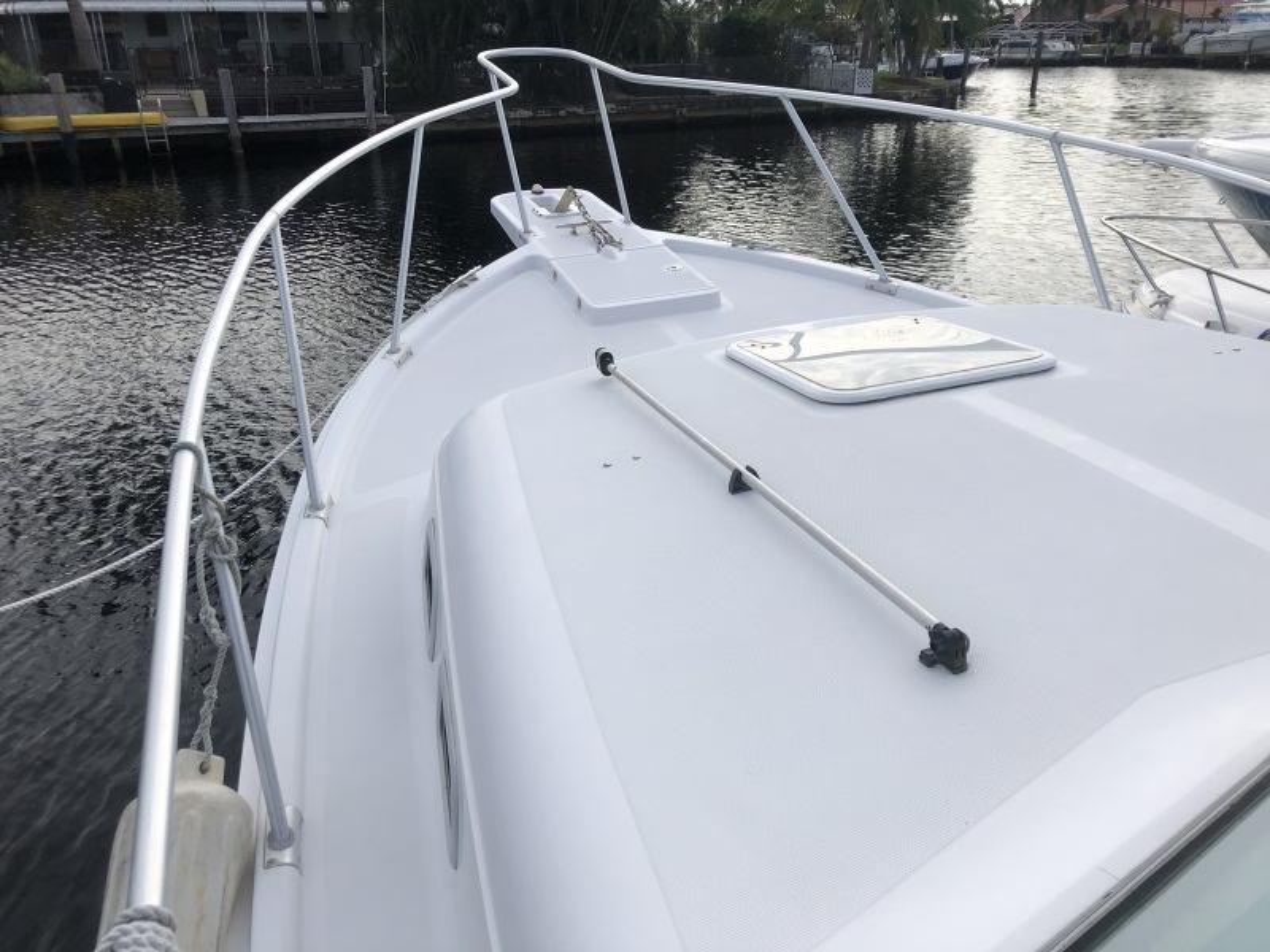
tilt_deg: -23.7
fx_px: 1027
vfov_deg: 49.7
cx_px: 635
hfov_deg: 63.4
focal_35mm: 28
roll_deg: +1.4
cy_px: 476
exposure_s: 1/3040
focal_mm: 3.99
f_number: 1.8
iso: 20
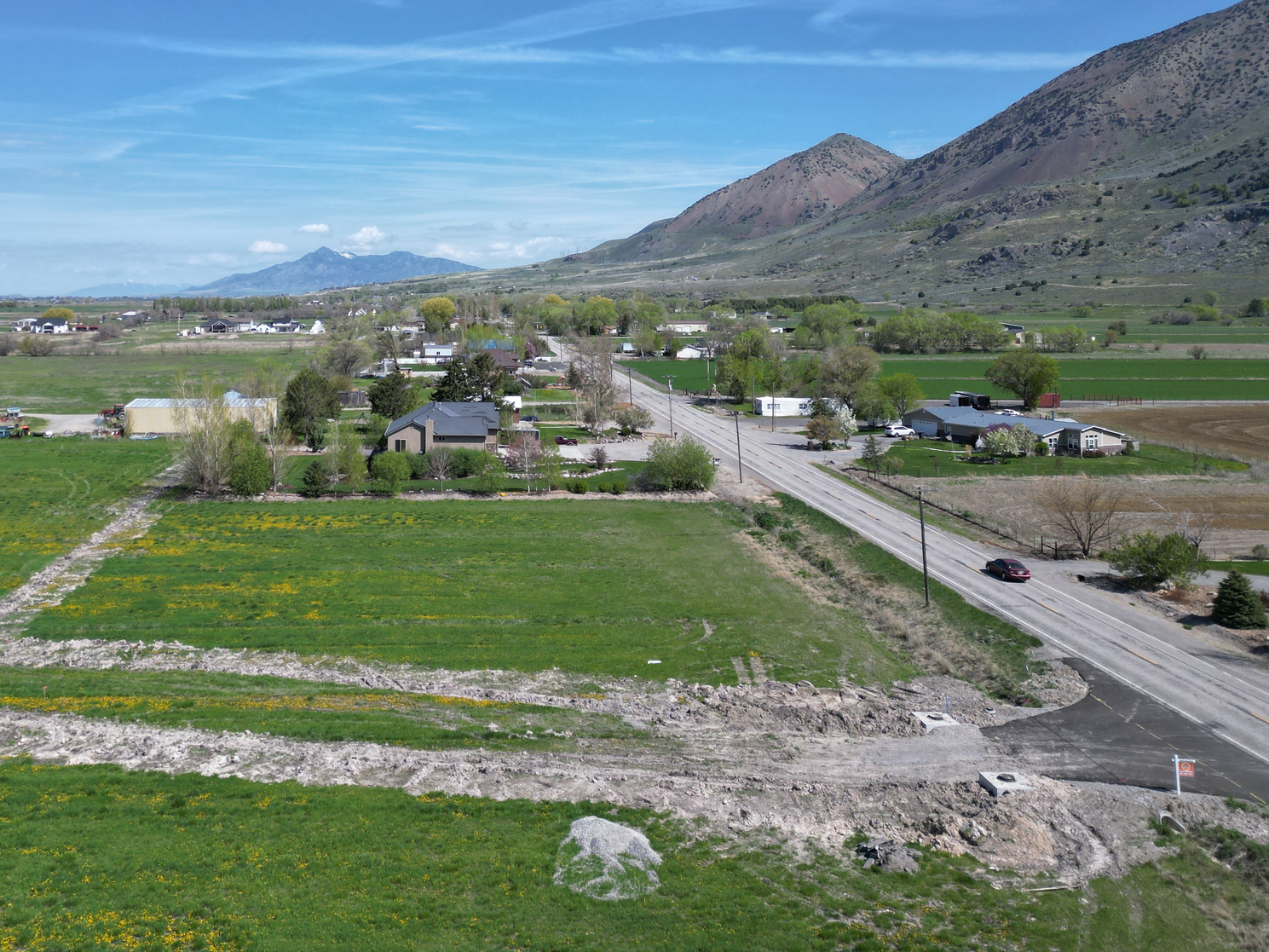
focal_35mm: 33
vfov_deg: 42.2
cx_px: 461
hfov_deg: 54.6
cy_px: 299
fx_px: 1210
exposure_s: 1/3000
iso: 100
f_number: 1.7
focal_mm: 6.72
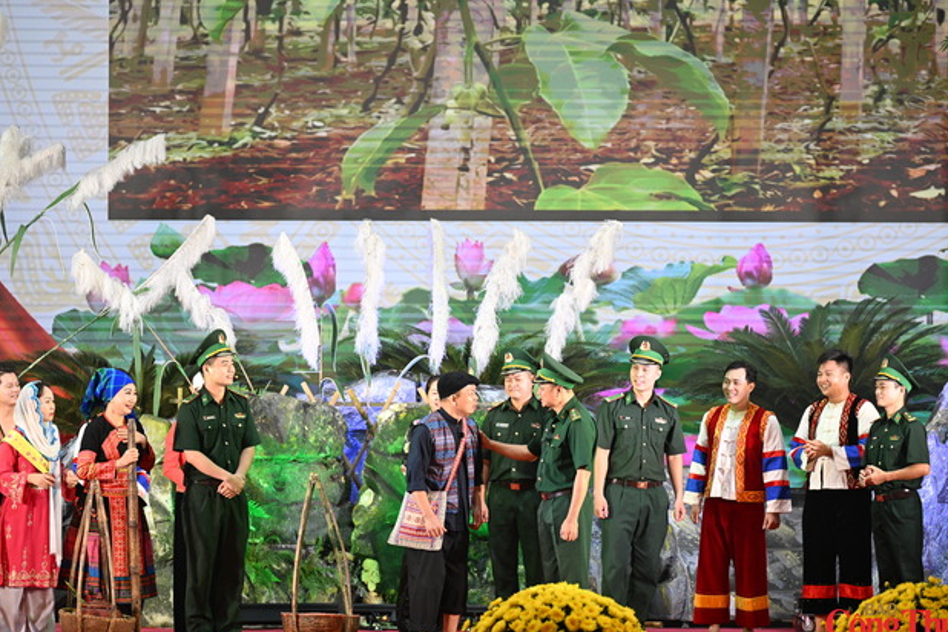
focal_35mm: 233
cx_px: 515
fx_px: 6135
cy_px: 330
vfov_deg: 5.9
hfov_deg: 8.8
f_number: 3.2
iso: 1600
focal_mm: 200
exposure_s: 1/800
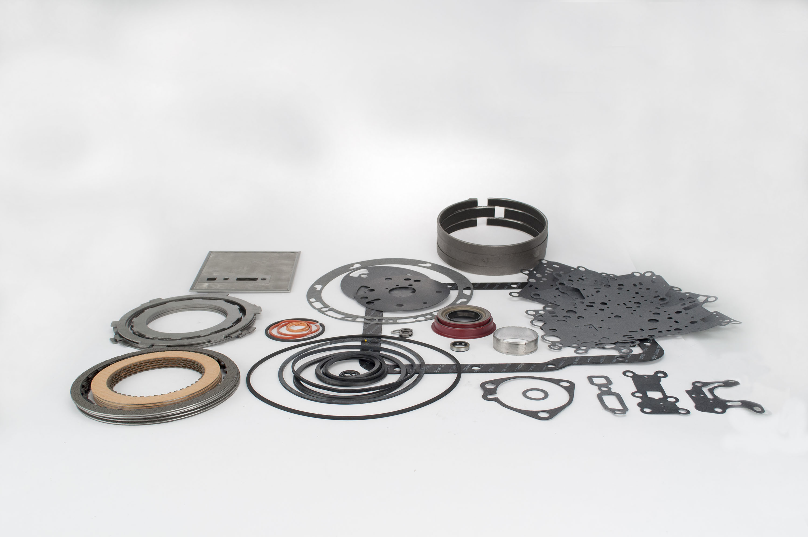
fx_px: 807
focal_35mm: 36
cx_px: 404
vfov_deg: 36.8
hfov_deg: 53.2
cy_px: 268
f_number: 8
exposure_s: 1/25
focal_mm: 24
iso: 200
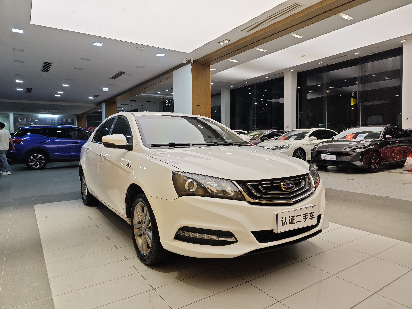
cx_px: 206
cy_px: 154
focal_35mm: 23
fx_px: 274
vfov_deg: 58.9
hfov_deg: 73.9
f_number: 1.9
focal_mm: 8.7
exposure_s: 1/100
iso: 64
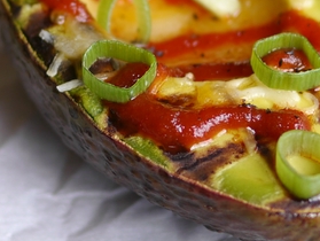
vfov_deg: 14.3
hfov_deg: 19.0
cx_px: 197
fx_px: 953
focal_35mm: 103
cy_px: 26
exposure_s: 1/200
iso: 100
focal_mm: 25
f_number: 1.8
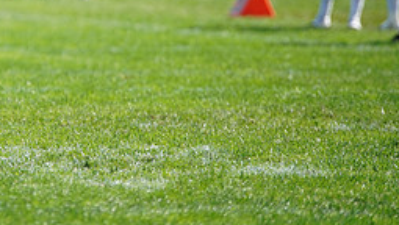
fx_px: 7561
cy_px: -59
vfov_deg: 1.7
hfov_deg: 3.0
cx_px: -20
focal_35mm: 714
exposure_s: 1/3200
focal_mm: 300
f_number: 2.8
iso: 400
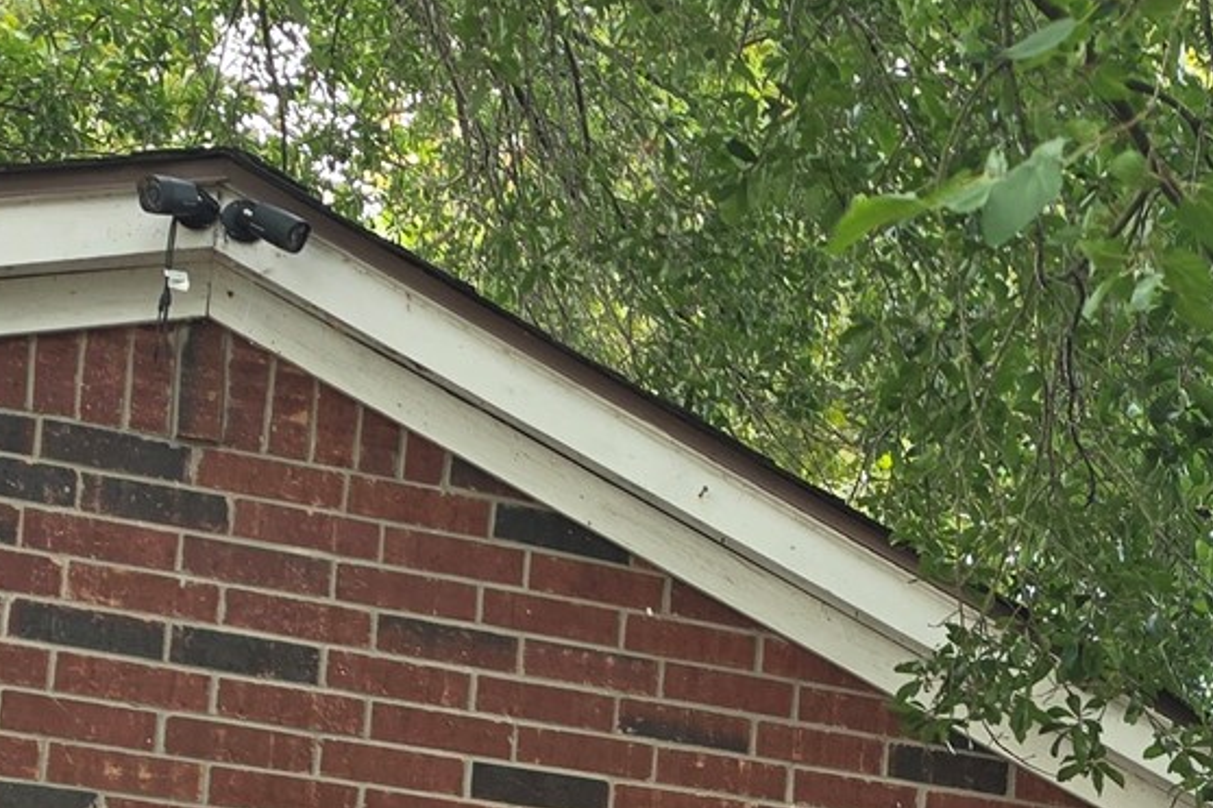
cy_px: 1130
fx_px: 2964
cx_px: 1154
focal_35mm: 88
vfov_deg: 14.7
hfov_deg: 22.4
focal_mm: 6.5
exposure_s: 1/180
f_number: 1.4
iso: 50
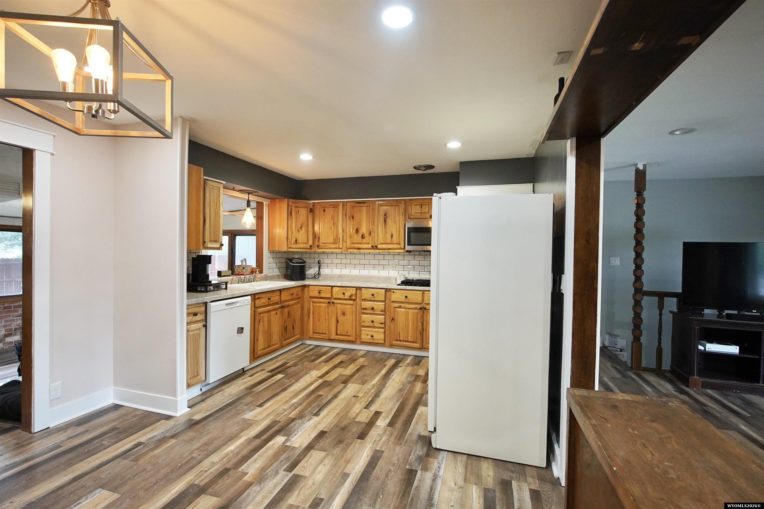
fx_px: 340
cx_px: 382
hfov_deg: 96.7
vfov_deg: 73.7
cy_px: 254
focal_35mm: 16
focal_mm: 11
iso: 1600
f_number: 3.2
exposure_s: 1/160
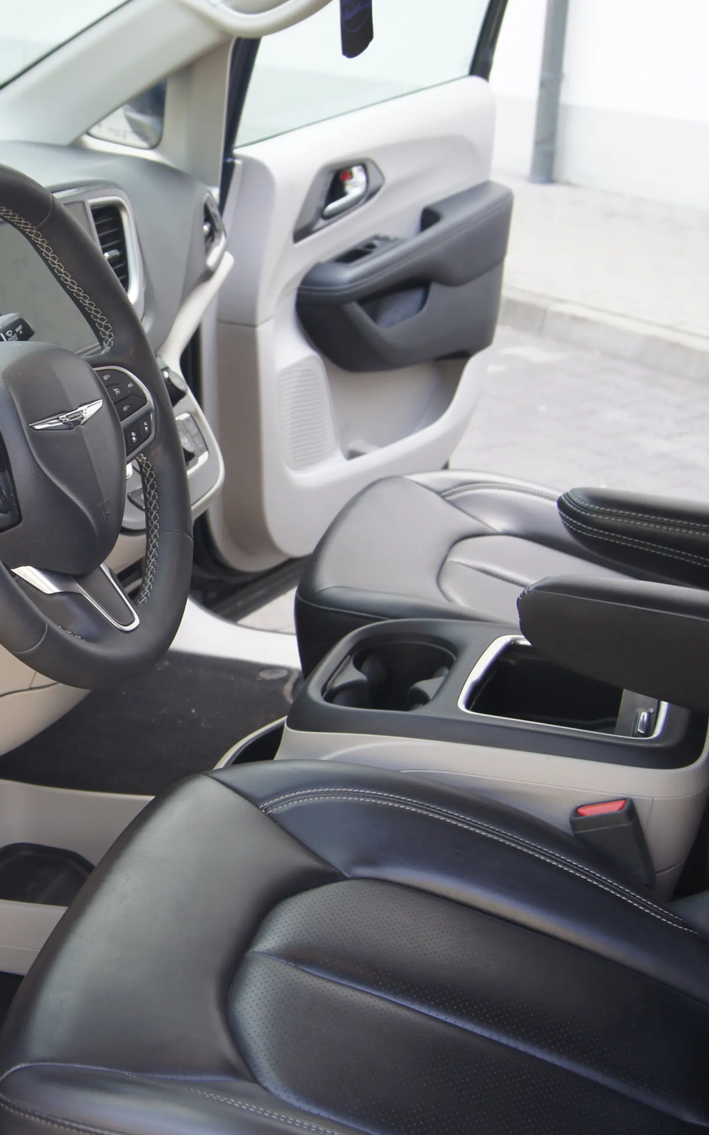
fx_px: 1577
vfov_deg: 39.6
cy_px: 567
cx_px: 31
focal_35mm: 51
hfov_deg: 24.4
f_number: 4.5
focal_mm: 22
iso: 100
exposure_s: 1/50
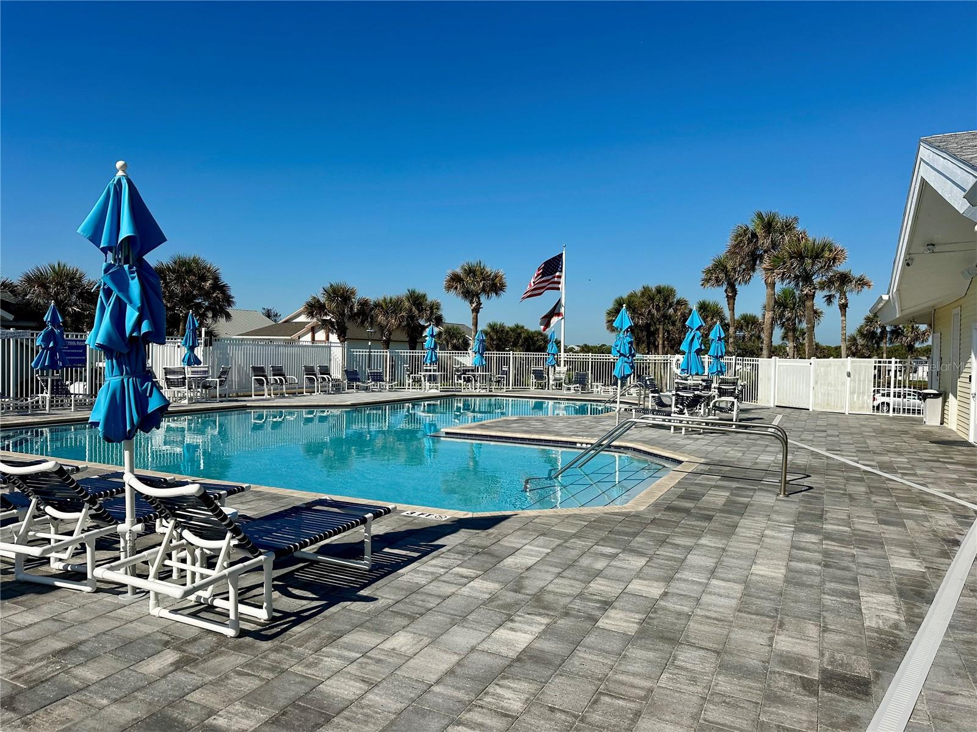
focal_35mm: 24
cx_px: 488
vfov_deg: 56.8
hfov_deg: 71.6
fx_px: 677
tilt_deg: -0.6
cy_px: 366
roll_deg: -1.5
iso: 80
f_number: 1.78
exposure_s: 1/7576
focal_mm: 6.86
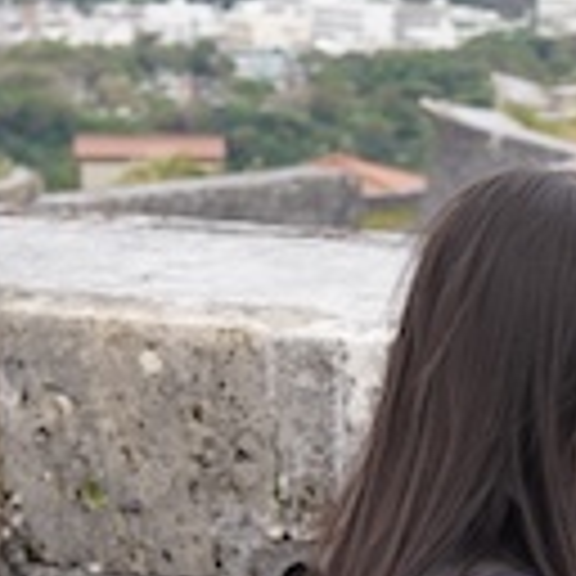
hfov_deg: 8.6
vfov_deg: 8.4
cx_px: 832
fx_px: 3746
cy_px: 1109
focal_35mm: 199
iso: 100
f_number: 4.5
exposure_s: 1/80
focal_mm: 30
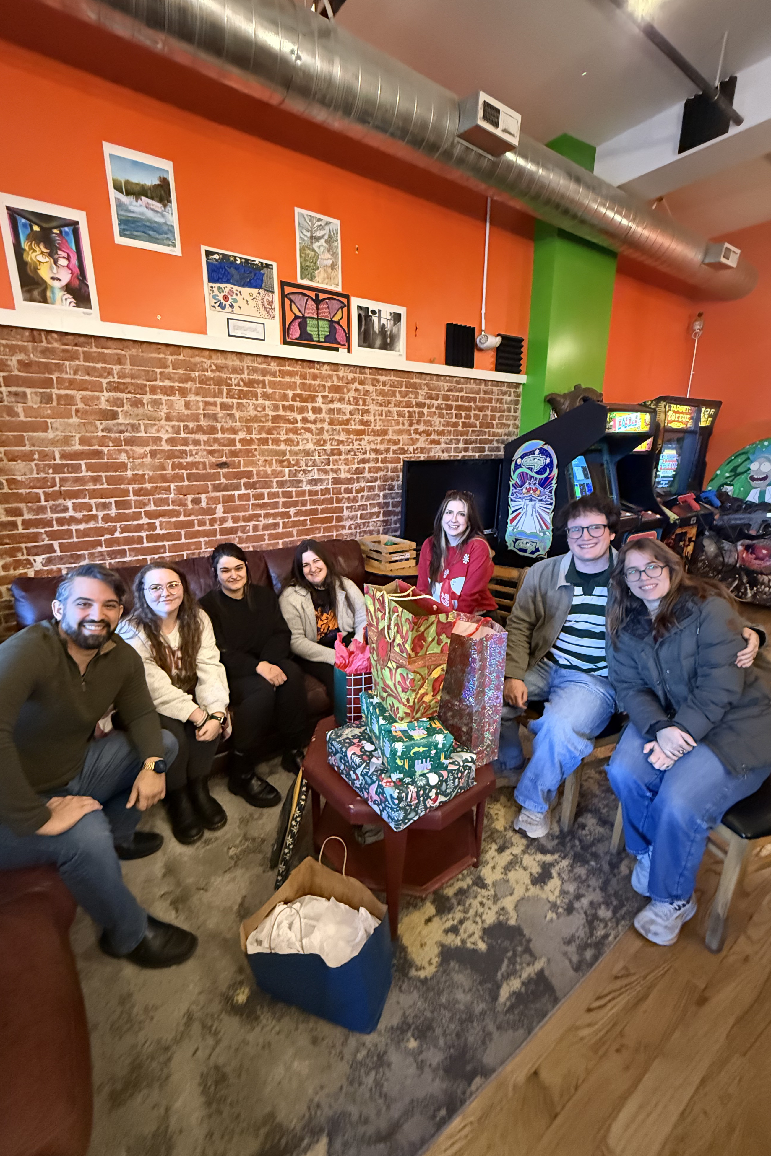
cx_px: 359
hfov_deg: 77.2
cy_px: 578
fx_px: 482
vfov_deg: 100.4
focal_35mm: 15
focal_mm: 2.22
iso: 1250
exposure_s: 1/60
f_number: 2.2
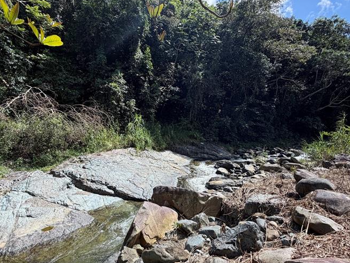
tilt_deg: -2.9
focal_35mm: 22
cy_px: 147
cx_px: 171
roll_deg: -1.2
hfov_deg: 76.4
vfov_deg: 60.9
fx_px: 222
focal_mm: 2.22
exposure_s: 1/502
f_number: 2.2
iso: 50
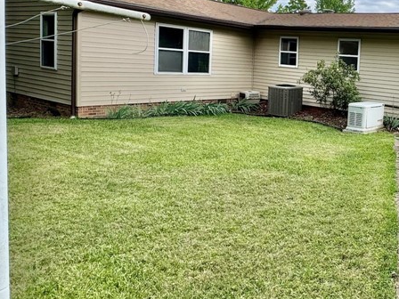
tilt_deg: -4.3
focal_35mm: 32
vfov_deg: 43.3
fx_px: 369
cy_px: 92
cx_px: 403
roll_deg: -4.6
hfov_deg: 46.9
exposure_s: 1/184
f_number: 2.2
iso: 40
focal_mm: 2.22
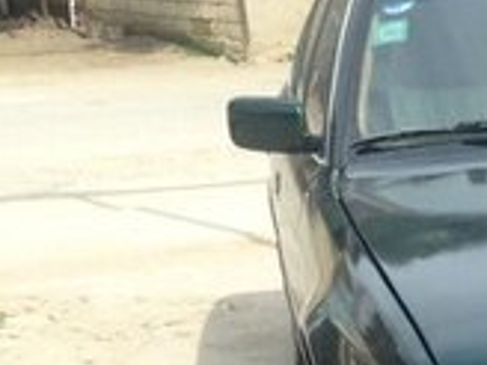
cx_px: 834
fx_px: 1871
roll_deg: +0.6
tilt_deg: -17.6
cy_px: 488
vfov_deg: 10.9
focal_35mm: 133
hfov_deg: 13.5
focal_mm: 4.12
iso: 50
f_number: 2.4
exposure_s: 1/821
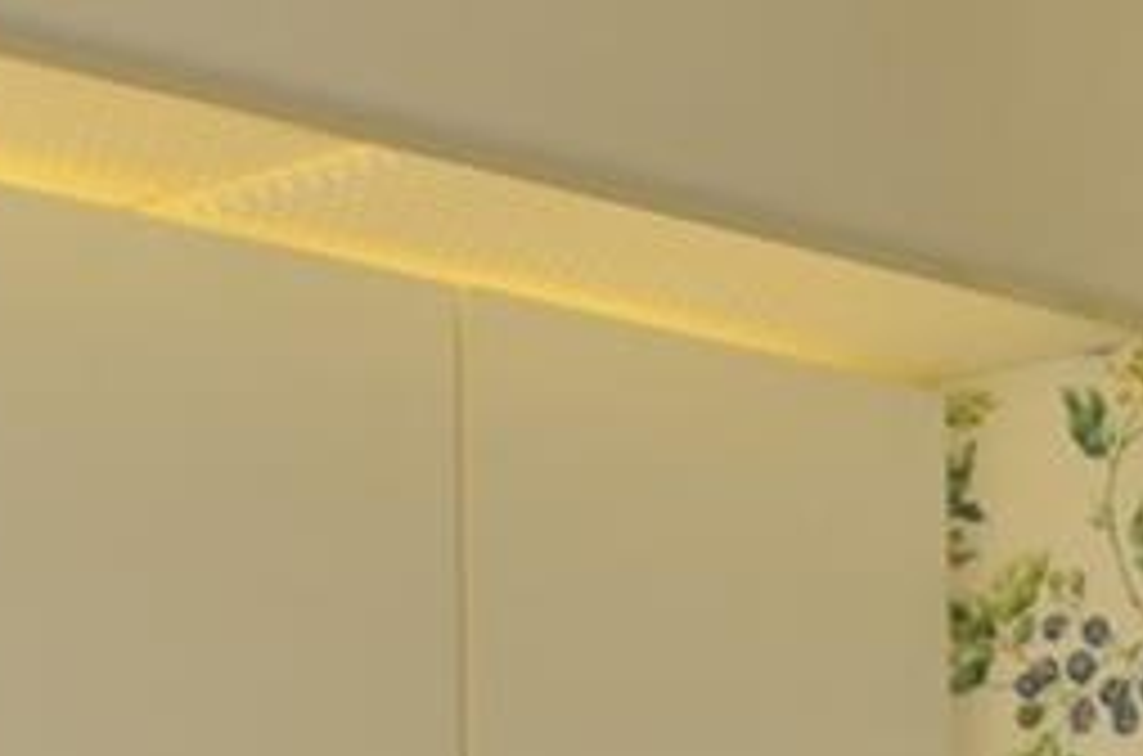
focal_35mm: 227
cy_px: 2025
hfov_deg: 9.1
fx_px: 7189
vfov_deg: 5.7
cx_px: 940
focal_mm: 24
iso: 250
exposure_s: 1/250
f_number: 2.8
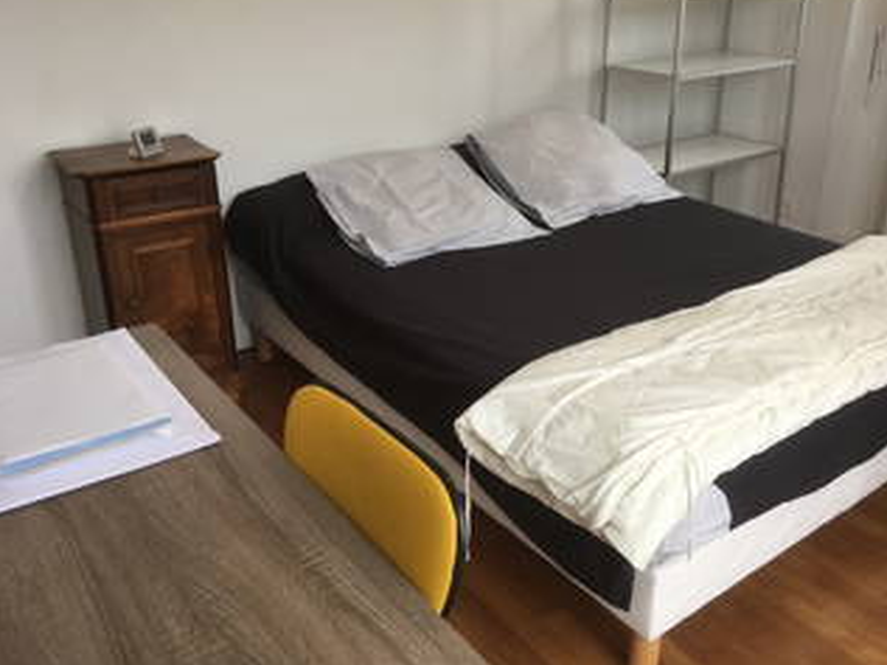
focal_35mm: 33
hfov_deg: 55.2
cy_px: 292
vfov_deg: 42.9
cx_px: 497
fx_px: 846
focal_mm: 4.15
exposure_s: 1/50
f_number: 2.2
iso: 32
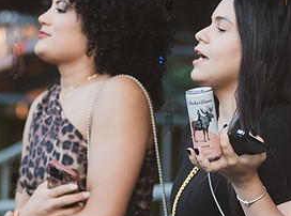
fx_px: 2086
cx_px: 233
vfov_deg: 5.9
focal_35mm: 249
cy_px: 96
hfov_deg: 8.0
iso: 3200
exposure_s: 1/200
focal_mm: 100
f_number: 2.8
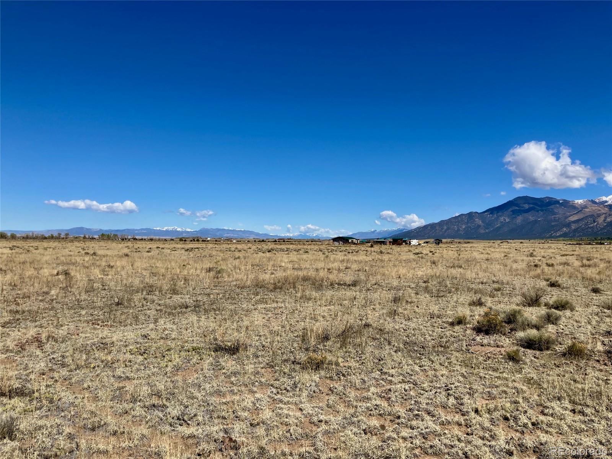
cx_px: 306
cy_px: 230
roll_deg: -2.1
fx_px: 495
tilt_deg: +1.7
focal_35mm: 28
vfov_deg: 49.7
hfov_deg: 63.4
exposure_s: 1/3472
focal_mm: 3.99
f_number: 1.8
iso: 32
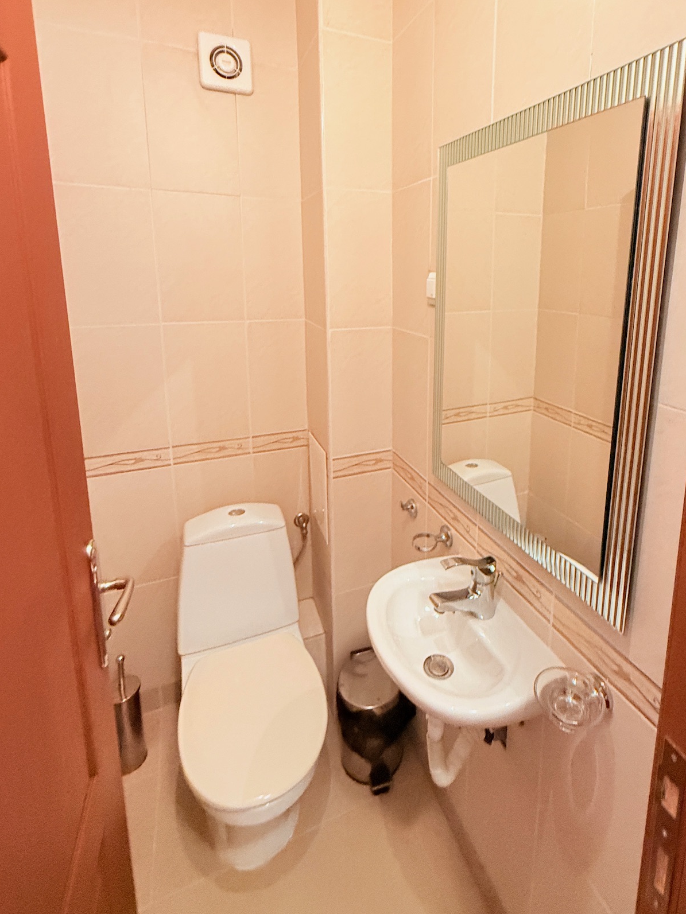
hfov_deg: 71.0
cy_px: 355
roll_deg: -1.6
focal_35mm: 18
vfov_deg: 86.4
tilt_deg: -7.9
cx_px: 402
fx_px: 476
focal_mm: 2.22
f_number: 2.2
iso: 400
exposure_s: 1/50
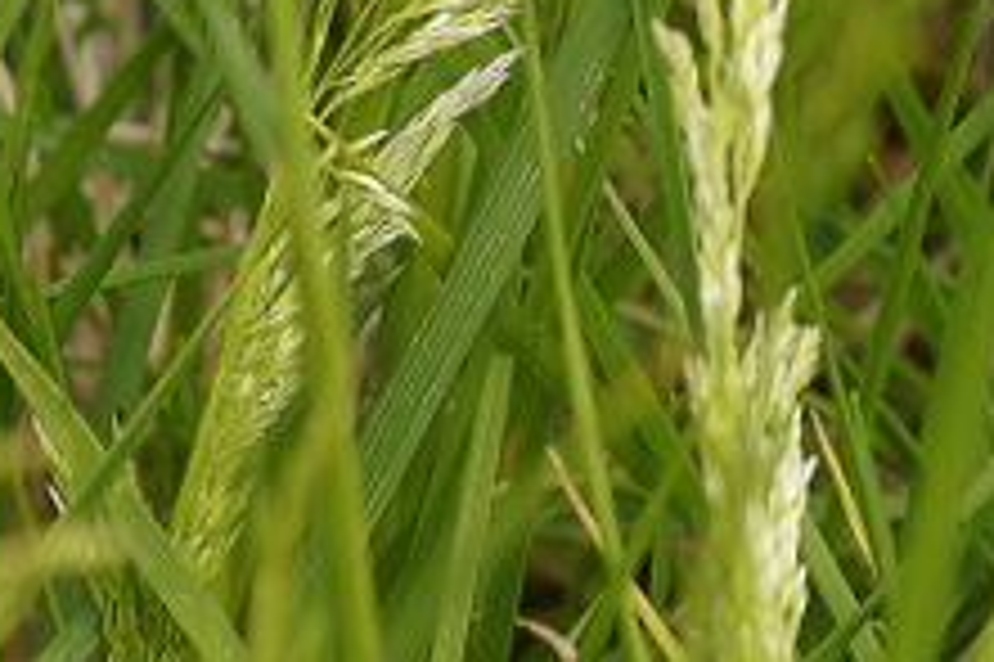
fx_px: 22458
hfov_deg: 2.5
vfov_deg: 1.7
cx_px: 976
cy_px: -630
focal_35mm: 814
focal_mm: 100
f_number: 5.6
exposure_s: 1/160
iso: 100
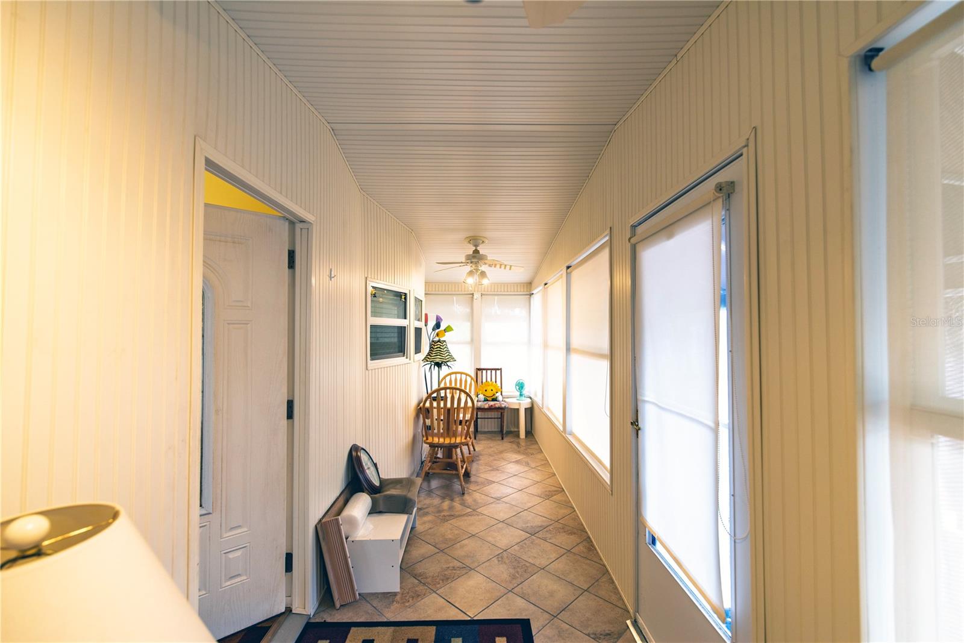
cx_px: 482
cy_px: 322
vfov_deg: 77.3
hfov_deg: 100.4
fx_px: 402
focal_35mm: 15
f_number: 4
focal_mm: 15
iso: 100
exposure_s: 1/60
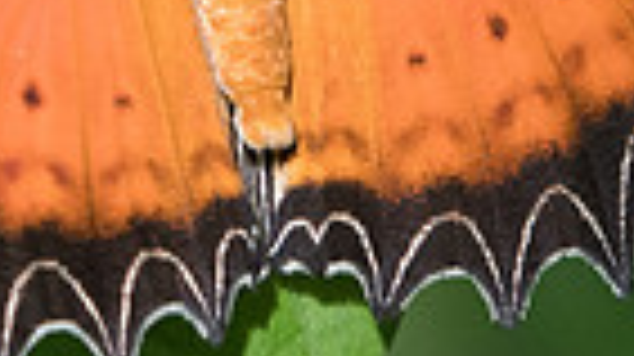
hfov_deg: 0.8
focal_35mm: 2740
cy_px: -423
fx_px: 46019
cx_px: 201
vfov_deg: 0.4
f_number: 6
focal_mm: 310
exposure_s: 1/1000
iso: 640
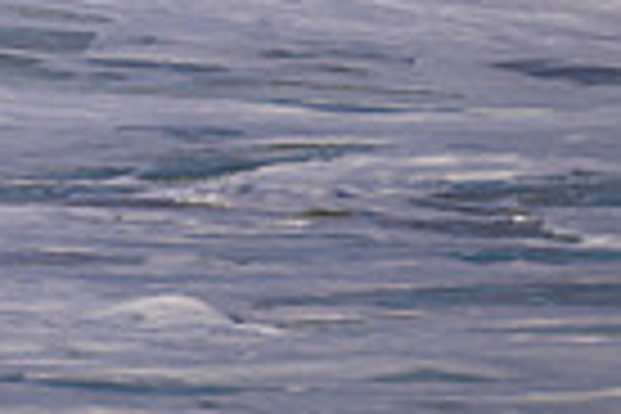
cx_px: -518
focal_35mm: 3360
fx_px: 57955
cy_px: -331
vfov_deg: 0.4
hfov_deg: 0.6
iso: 640
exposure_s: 1/2000
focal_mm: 800
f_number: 11
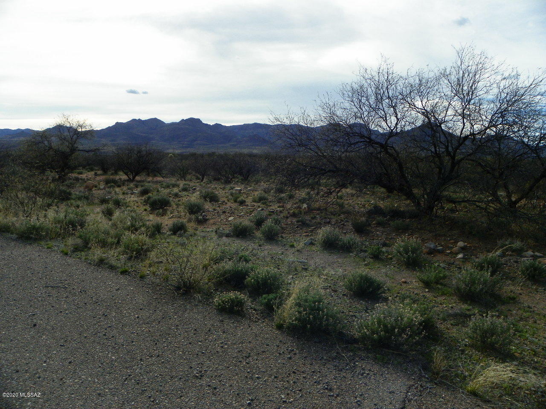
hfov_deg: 67.3
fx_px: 410
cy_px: 204
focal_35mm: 26
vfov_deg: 53.1
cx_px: 273
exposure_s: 1/400
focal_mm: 4.6
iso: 64
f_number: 5.6
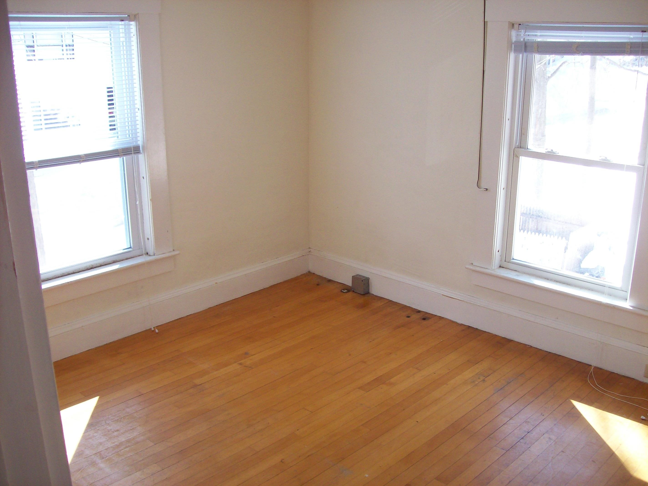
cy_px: 243
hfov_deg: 51.4
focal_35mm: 36
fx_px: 674
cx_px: 324
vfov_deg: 39.6
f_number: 2.7
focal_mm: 6
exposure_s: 1/102
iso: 80
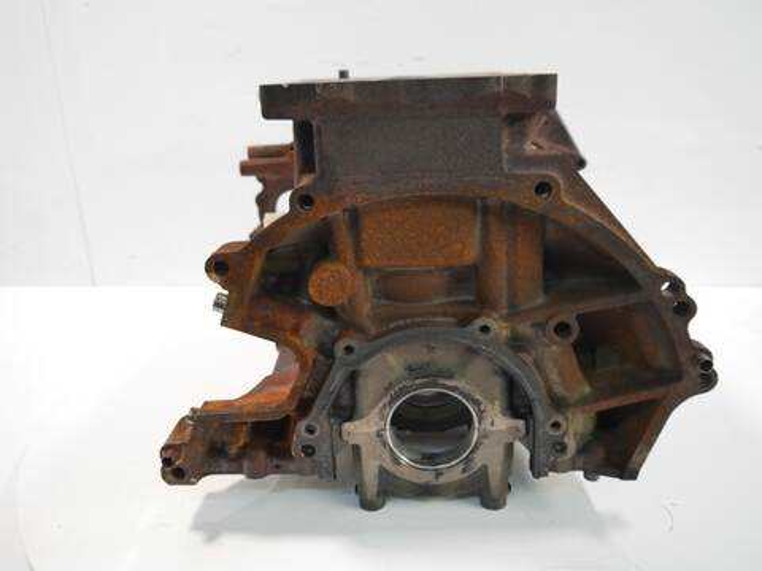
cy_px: 286
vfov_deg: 46.8
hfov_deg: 60.0
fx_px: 660
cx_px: 381
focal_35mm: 30
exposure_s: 1/60
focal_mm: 15
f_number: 3.5
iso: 1000
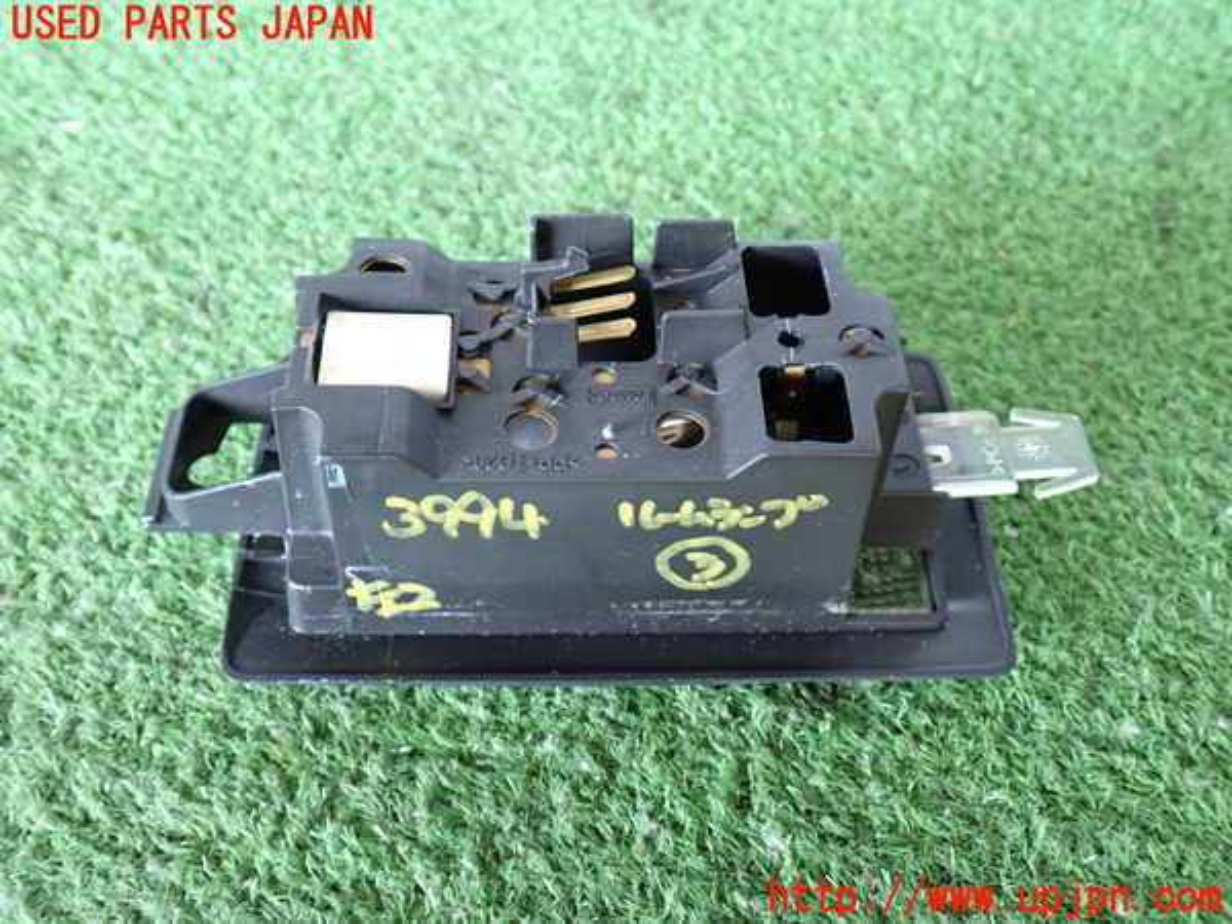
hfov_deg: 51.4
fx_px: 1281
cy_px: 462
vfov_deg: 39.7
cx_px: 616
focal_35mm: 36
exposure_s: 1/40
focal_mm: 6.37
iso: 250
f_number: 2.5
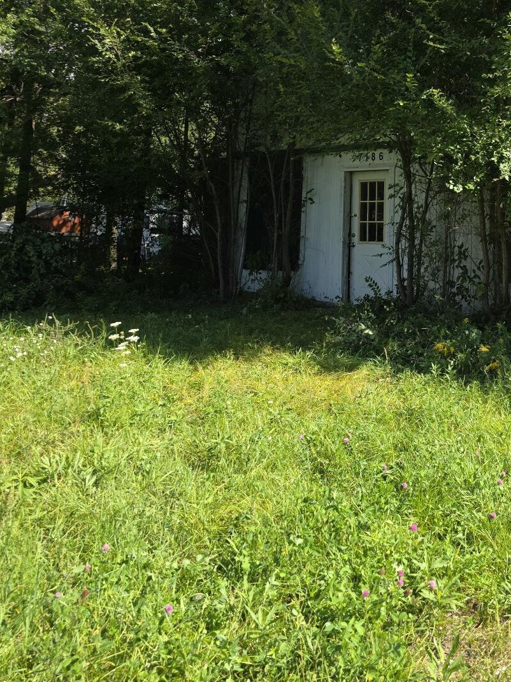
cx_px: 468
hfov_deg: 31.8
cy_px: 133
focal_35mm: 43
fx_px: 847
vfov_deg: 41.9
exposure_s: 1/1973
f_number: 1.7
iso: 80
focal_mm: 6.3
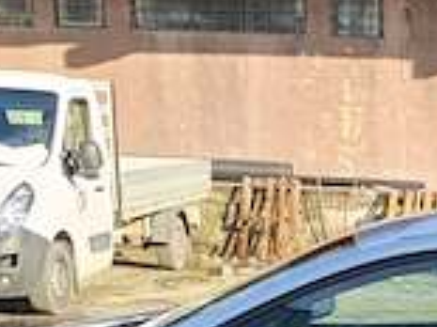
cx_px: 507
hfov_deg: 19.2
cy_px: 465
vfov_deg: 14.4
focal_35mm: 97
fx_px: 1224
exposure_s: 1/134
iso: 50
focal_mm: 4.7
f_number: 1.7
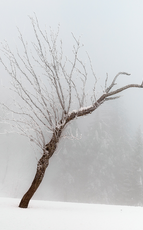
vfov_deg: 26.8
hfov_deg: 16.9
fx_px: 480
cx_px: 100
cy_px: 115
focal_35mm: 77
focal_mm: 50
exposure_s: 1/25
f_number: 8
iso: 160
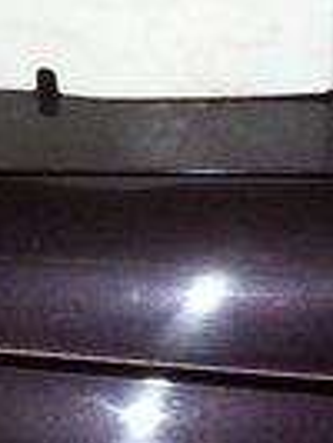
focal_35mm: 108
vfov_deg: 17.6
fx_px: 1383
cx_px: 97
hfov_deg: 13.7
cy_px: -43
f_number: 4.5
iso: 140
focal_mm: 5.9
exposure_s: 1/64
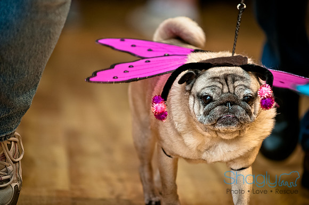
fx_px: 2250
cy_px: 102
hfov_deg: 7.9
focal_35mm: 262
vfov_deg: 5.2
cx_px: 154
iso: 200
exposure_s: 1/200
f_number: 2.8
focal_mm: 175
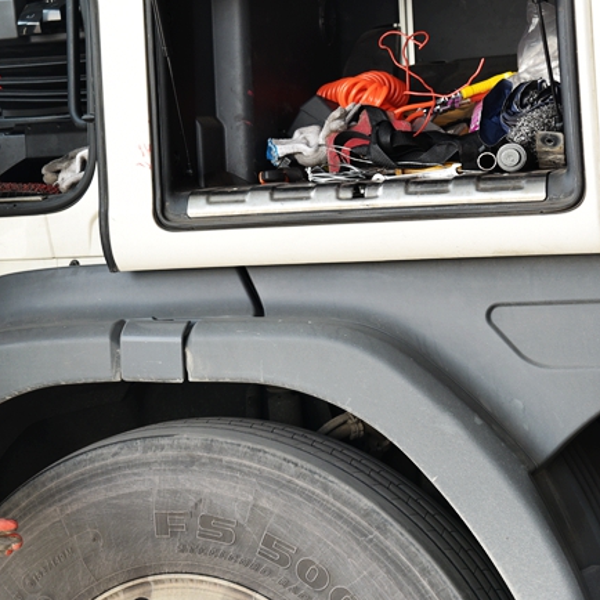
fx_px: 2118
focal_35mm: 108
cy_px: 256
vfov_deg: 16.1
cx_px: 54
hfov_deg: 15.9
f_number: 5.6
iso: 400
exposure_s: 1/125
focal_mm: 66
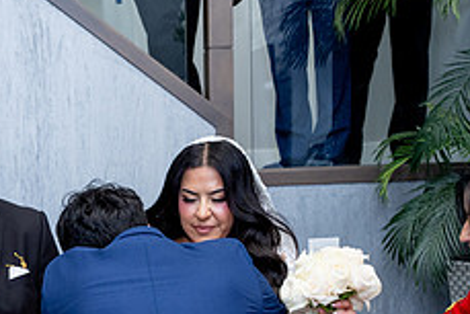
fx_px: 927
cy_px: 366
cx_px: 70
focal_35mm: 71
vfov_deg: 18.3
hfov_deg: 27.6
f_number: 2.8
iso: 1000
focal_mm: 28
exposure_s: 1/160
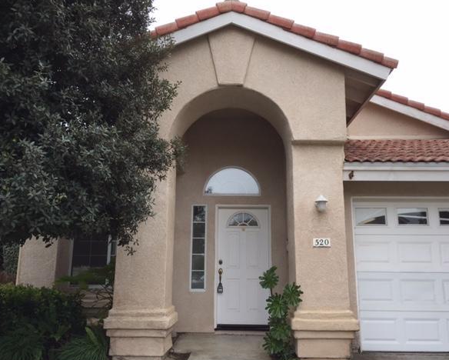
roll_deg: -1.2
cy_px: 183
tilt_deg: +11.2
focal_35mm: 31
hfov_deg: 57.1
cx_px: 221
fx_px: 412
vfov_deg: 47.2
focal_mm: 4.15
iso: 32
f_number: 2.2
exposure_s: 1/520
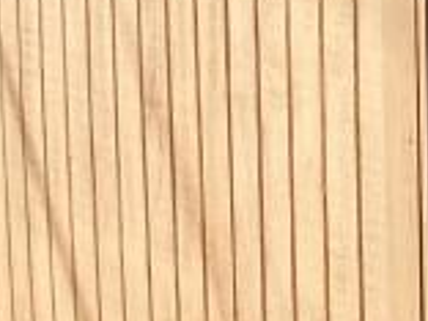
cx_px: 776
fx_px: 2671
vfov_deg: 6.9
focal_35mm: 216
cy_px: 47
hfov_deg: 8.8
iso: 64
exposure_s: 1/320
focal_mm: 5.9
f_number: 3.3
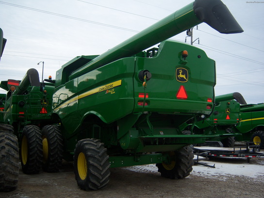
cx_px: 132
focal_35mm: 36
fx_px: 275
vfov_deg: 39.7
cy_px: 99
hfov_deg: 51.4
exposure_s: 1/500
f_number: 2.8
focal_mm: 7.5
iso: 80
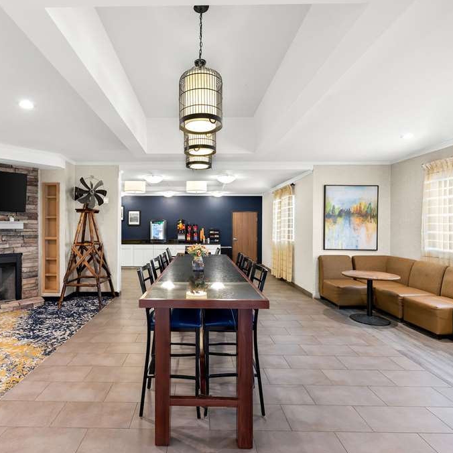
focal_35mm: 18
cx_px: 195
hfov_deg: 80.3
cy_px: 227
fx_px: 267
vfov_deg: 80.7
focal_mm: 14
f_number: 4
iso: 400
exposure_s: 1/1.67
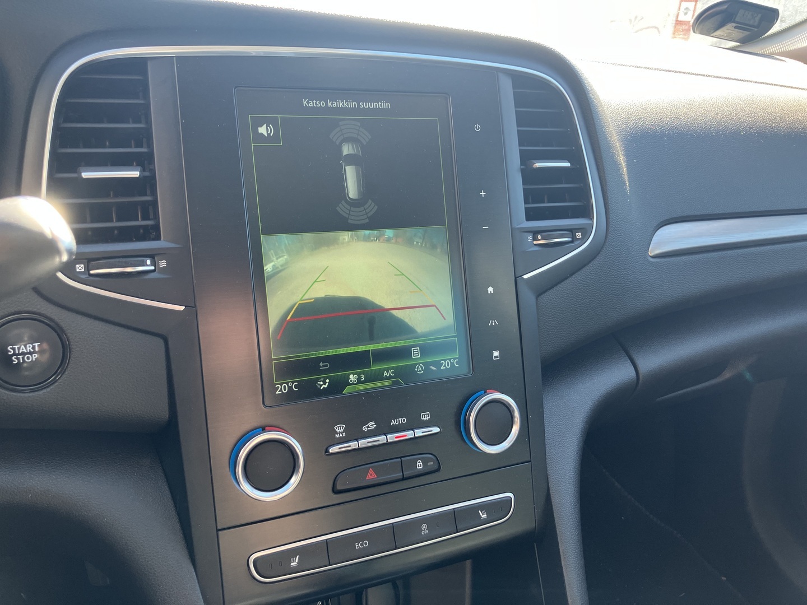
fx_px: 653
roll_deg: -4.7
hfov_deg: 63.4
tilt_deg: -20.9
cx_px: 404
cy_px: 302
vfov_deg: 49.7
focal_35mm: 28
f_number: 1.8
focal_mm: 3.99
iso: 64
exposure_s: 1/110
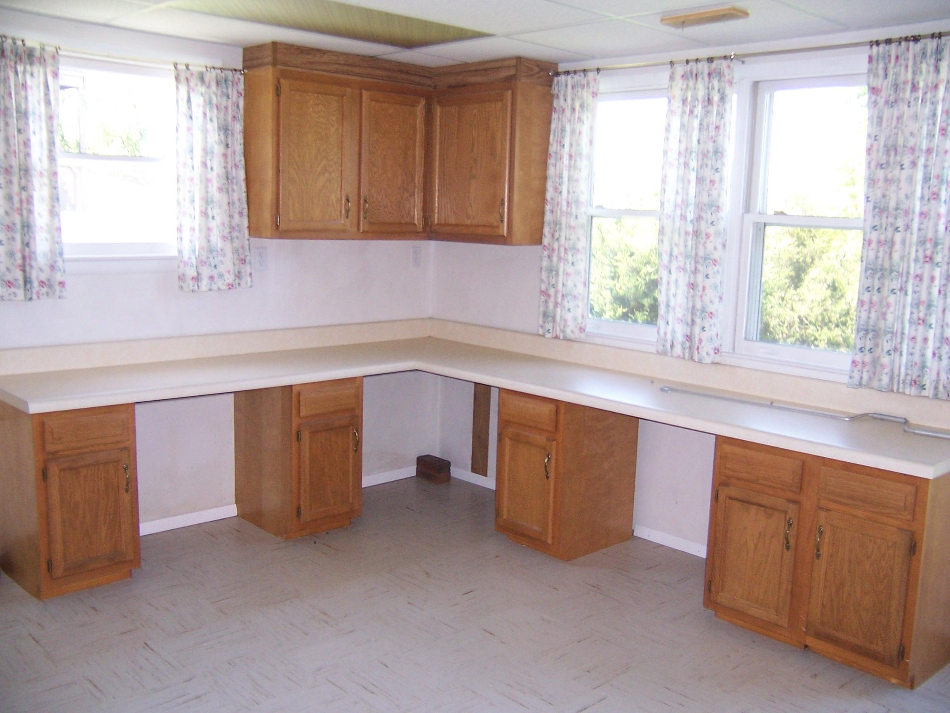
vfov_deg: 42.9
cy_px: 356
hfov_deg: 55.4
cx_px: 475
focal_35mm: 33
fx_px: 906
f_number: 2.8
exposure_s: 1/60
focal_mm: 5.5
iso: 140
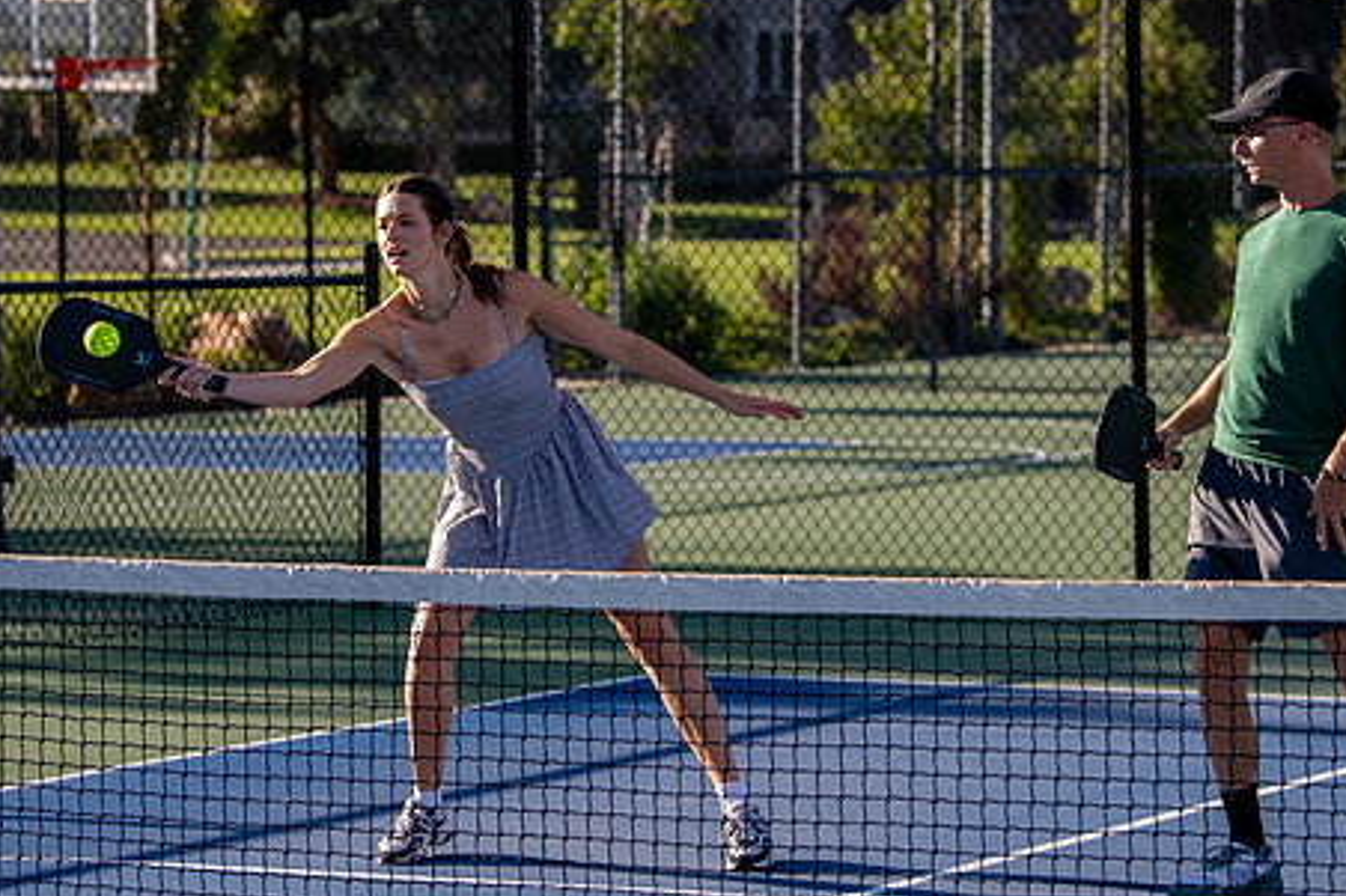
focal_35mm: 146
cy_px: 339
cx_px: 750
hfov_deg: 14.1
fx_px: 5456
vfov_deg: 9.4
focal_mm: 92
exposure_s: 1/1250
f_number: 4
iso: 200
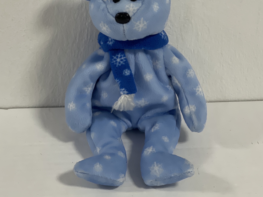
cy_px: 62
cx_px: 116
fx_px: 691
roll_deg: -2.5
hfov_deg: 21.5
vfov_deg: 16.2
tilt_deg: -21.5
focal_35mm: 91
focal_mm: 7.5
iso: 160
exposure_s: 1/50
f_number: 2.2
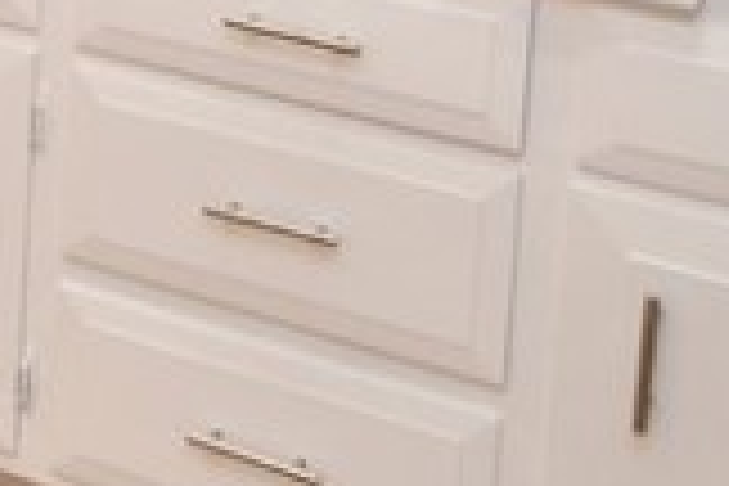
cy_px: -457
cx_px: -585
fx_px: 2045
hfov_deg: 16.8
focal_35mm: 101
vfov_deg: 12.2
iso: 220
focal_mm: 11
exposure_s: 1/60
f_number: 4
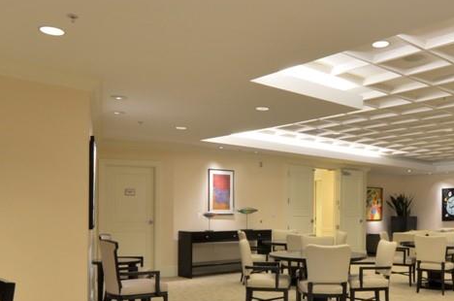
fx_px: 454
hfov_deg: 52.7
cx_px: 277
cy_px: 217
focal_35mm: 36
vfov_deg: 36.0
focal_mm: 11
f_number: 8
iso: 200
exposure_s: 1/1.6
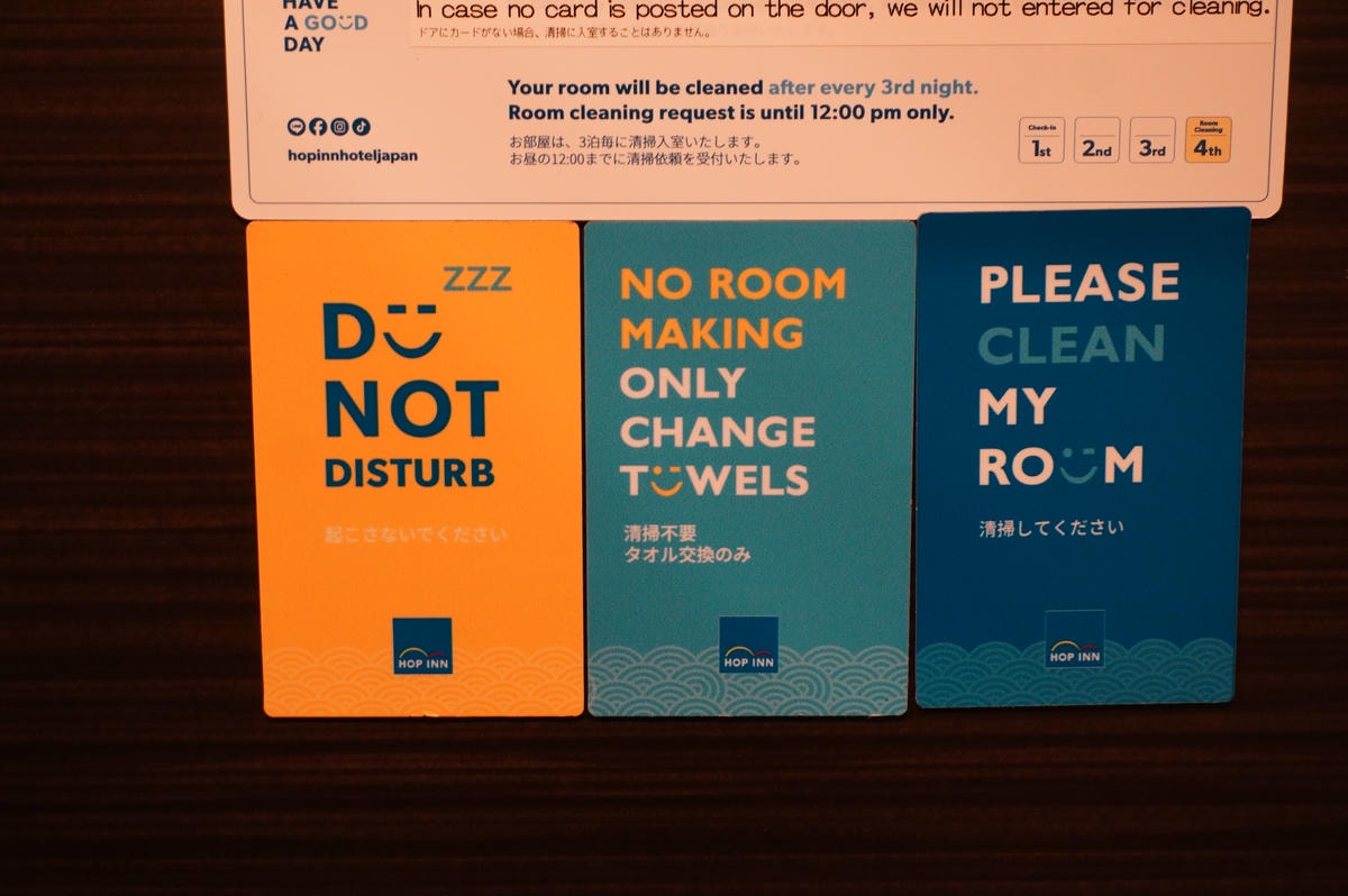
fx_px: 1571
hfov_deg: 46.4
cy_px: 448
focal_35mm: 42
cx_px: 674
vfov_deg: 31.8
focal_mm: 28
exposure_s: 1/50
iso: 800
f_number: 4.5
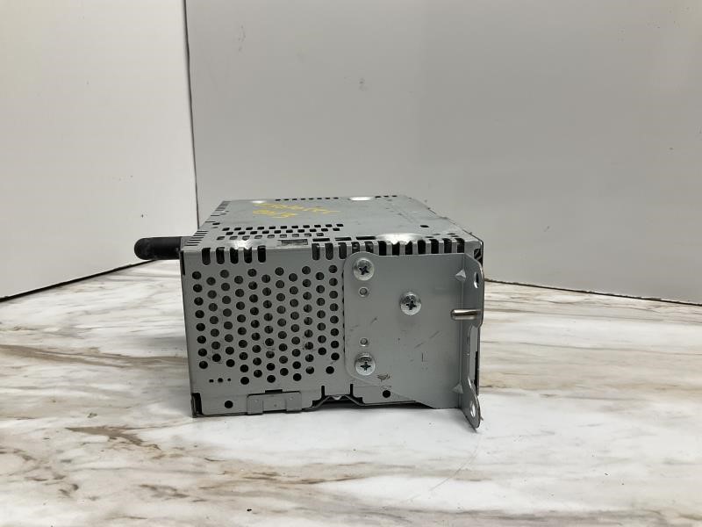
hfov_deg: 61.7
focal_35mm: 29
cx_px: 351
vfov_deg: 48.2
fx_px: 588
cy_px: 264
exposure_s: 1/473
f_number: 1.8
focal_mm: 3
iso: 25
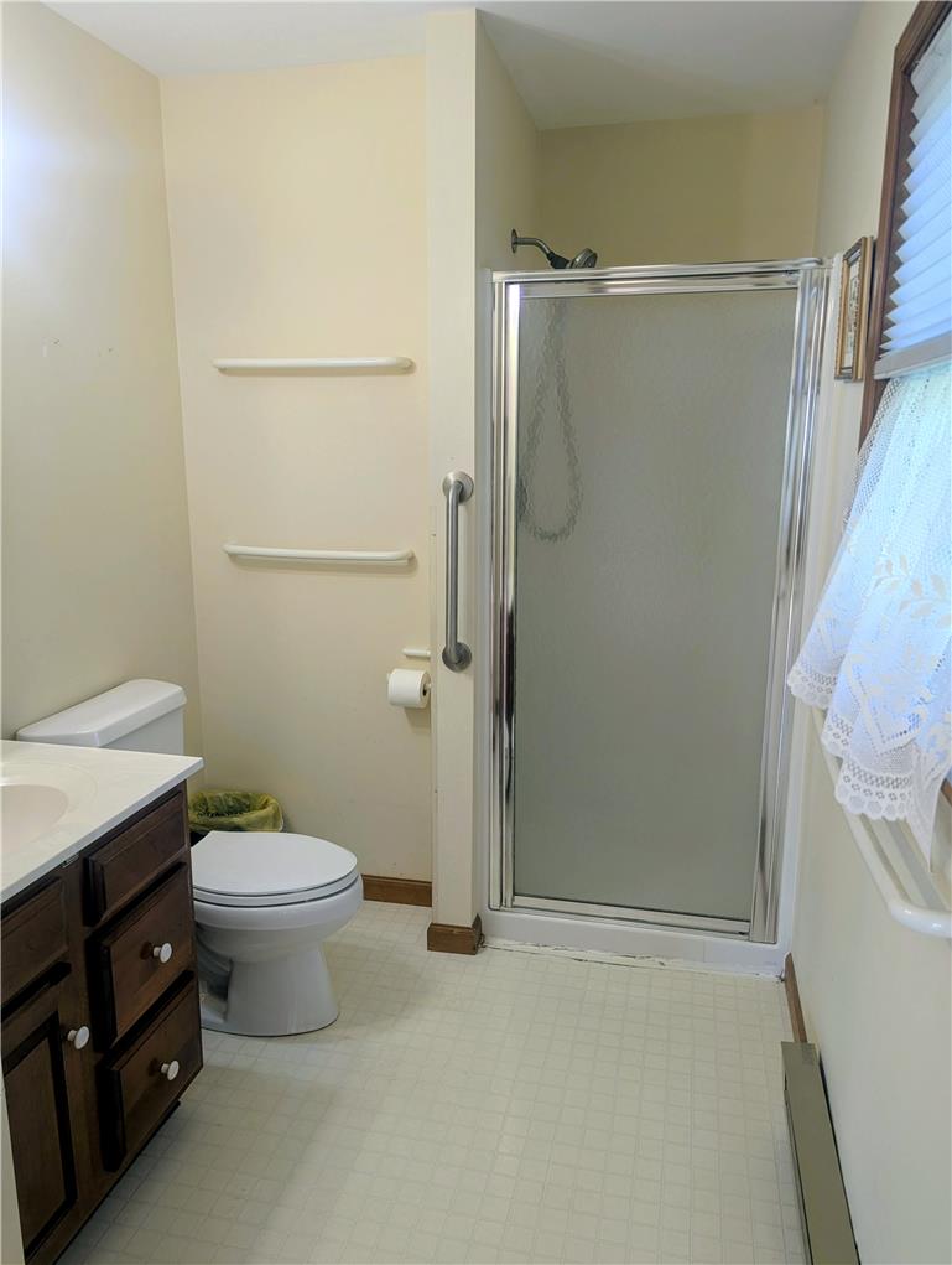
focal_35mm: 24
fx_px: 878
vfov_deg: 71.5
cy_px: 632
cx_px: 476
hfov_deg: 56.9
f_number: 1.85
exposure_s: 1/24
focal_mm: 6.81
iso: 49
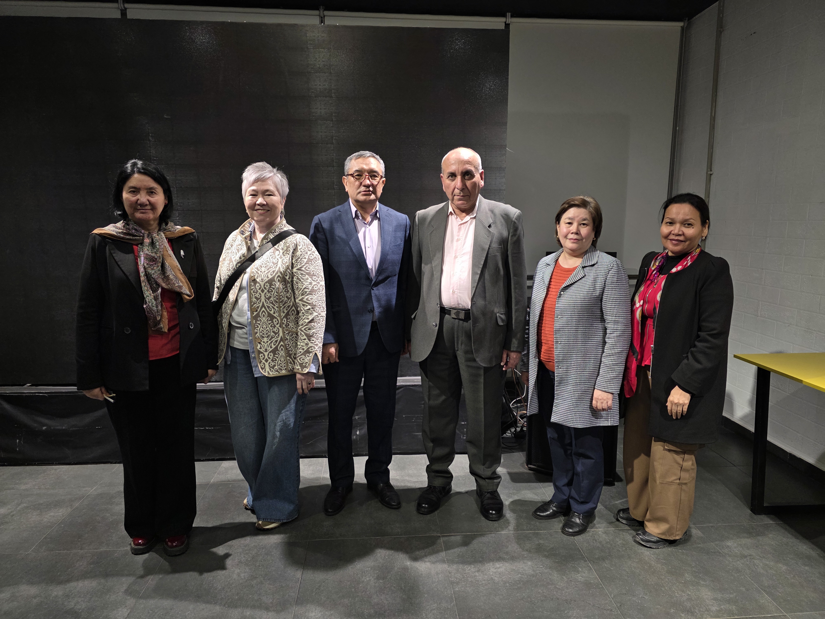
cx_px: 412
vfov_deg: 58.9
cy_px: 310
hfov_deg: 73.9
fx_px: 548
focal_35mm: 23
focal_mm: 6.3
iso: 250
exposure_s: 1/180
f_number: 1.7
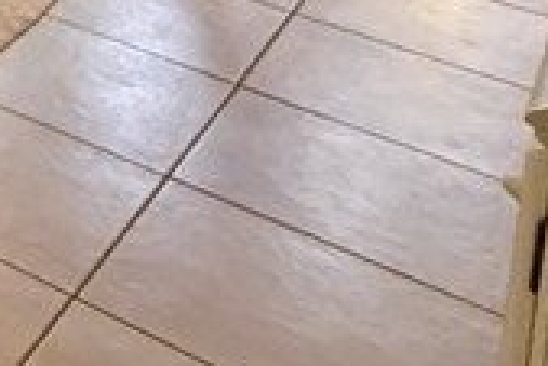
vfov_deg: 12.2
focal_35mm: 88
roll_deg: -2.6
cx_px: -687
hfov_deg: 15.5
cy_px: -531
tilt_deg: -4.8
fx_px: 1341
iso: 640
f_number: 2.2
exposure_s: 1/60
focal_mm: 2.22
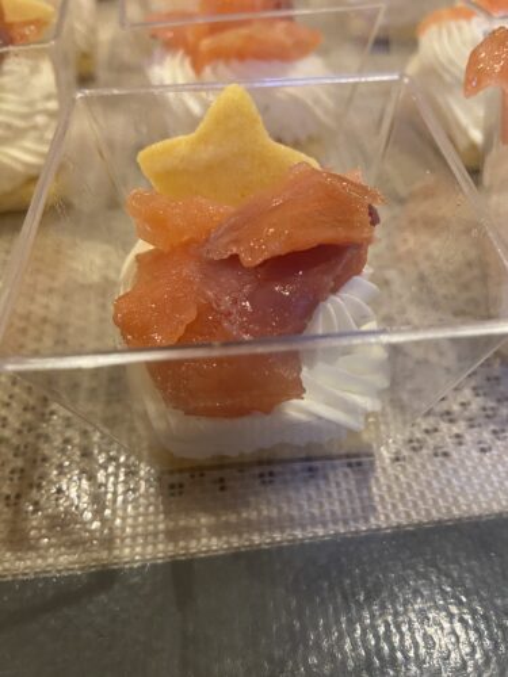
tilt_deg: -48.3
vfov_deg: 69.4
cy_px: 338
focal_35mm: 25
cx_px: 254
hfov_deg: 54.9
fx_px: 489
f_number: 1.8
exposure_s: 1/33
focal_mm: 4.25
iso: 320
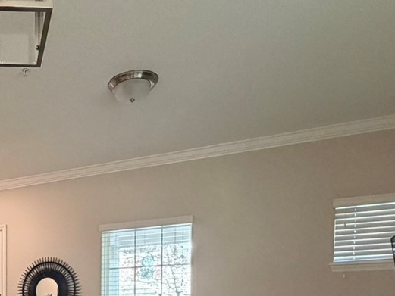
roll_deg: -0.1
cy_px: 347
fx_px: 491
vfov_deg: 29.4
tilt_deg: -2.7
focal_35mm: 43
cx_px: 1
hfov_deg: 38.9
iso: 320
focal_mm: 2.22
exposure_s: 1/60
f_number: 2.2
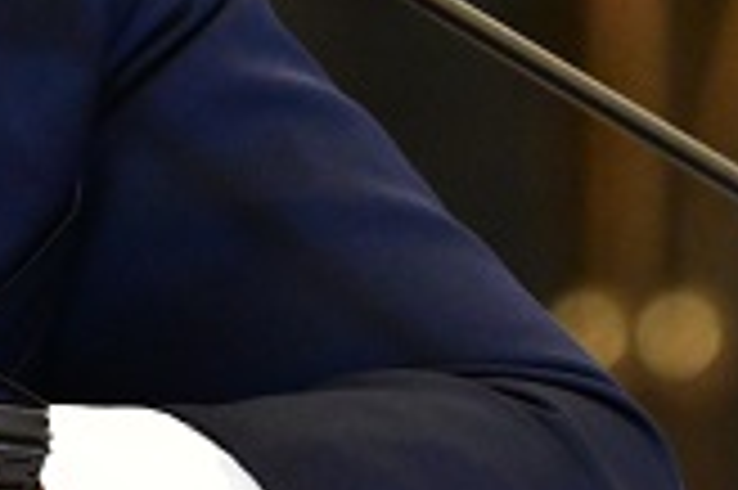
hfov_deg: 2.1
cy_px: -335
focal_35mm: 962
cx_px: -324
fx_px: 19701
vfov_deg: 1.4
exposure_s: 1/320
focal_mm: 170
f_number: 4.5
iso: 8000
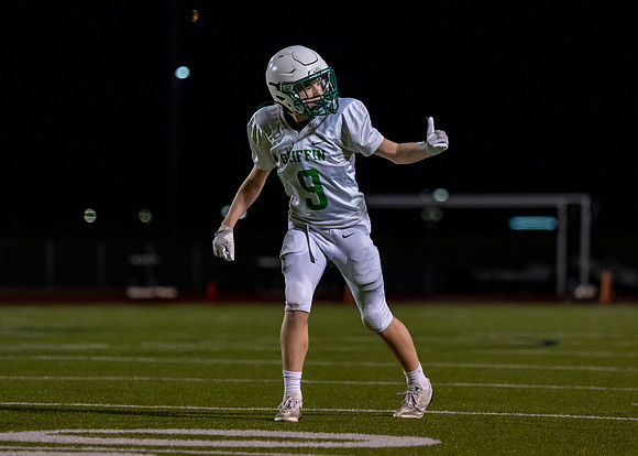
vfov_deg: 5.0
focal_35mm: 287
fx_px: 5202
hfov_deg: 7.0
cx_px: 335
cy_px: 192
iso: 4000
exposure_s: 1/1250
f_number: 2.8
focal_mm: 175
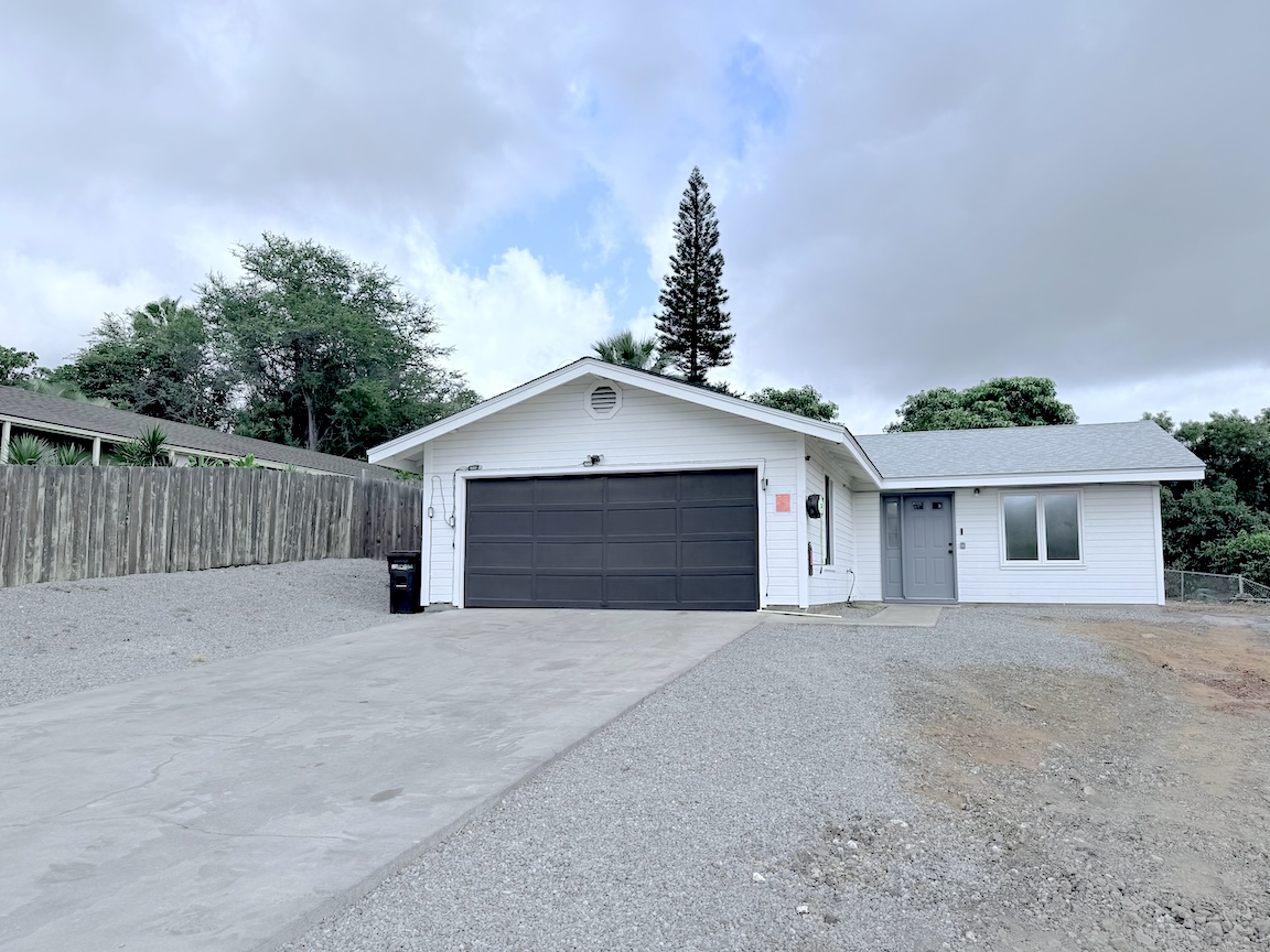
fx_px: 917
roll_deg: -0.8
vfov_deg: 54.9
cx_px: 659
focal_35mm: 25
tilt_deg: +6.5
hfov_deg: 69.4
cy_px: 484
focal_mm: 6.76
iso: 80
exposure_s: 1/3425
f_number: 1.78
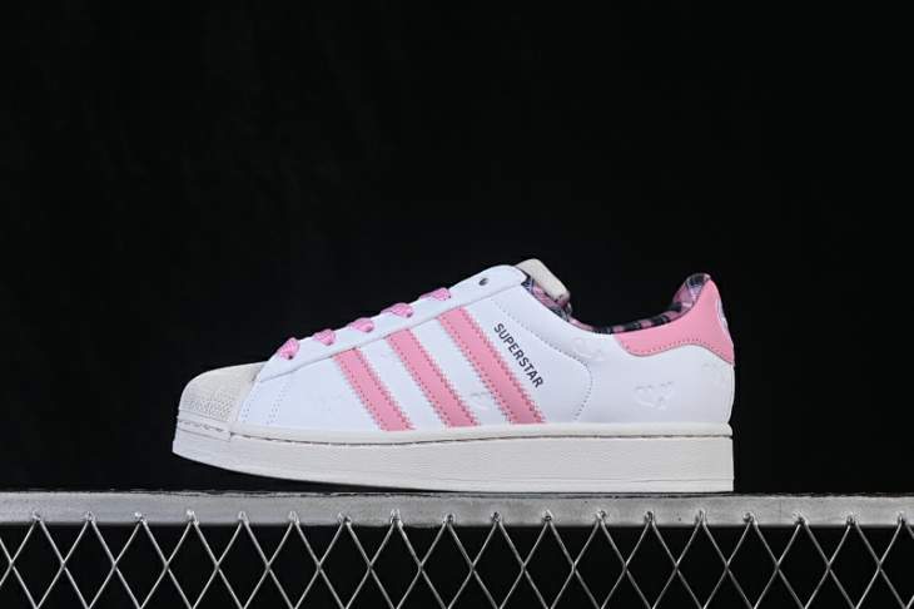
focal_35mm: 75
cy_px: 304
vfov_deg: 18.2
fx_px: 1903
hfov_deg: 27.0
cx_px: 457
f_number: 8
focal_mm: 50
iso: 160
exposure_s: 1/80
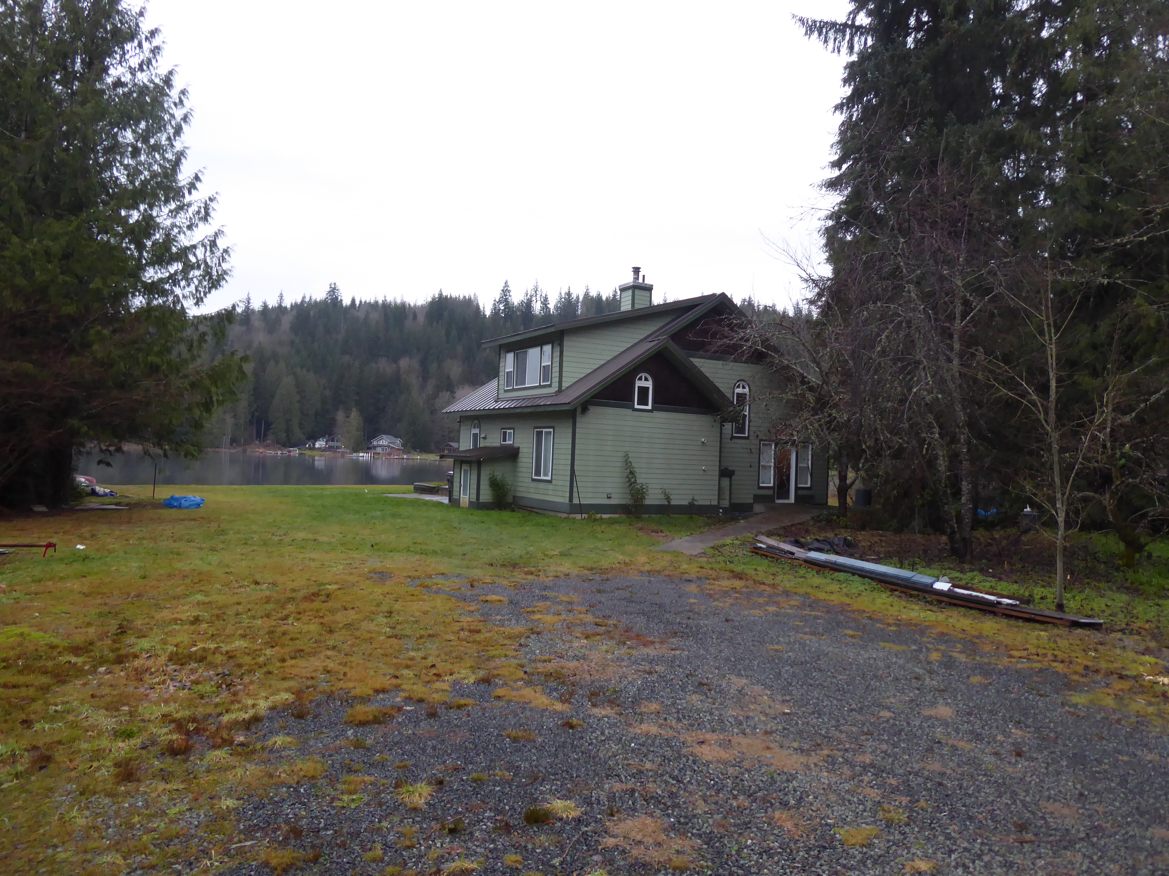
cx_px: 584
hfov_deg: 69.4
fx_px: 844
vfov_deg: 54.9
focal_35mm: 25
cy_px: 438
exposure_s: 1/250
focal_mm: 4.3
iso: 250
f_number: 3.3
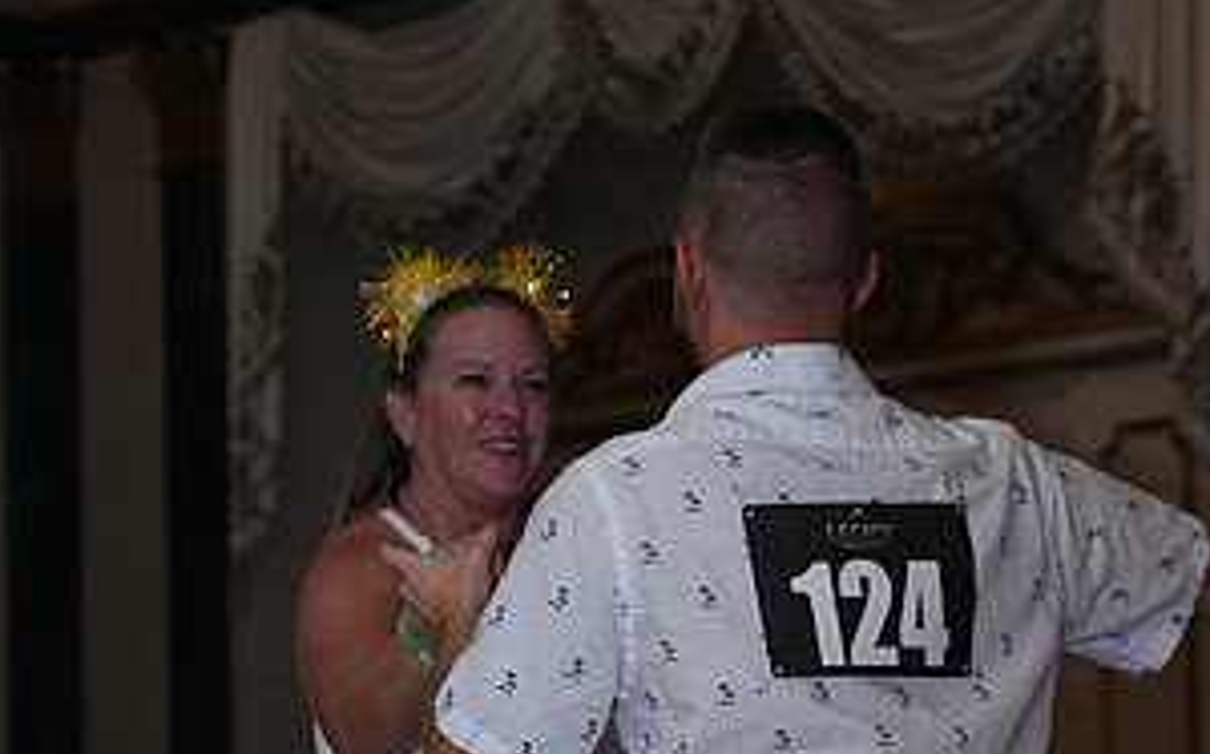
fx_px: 5009
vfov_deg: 8.5
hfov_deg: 13.8
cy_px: 964
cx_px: 619
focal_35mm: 152
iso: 5000
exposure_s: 1/200
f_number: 5
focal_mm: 77
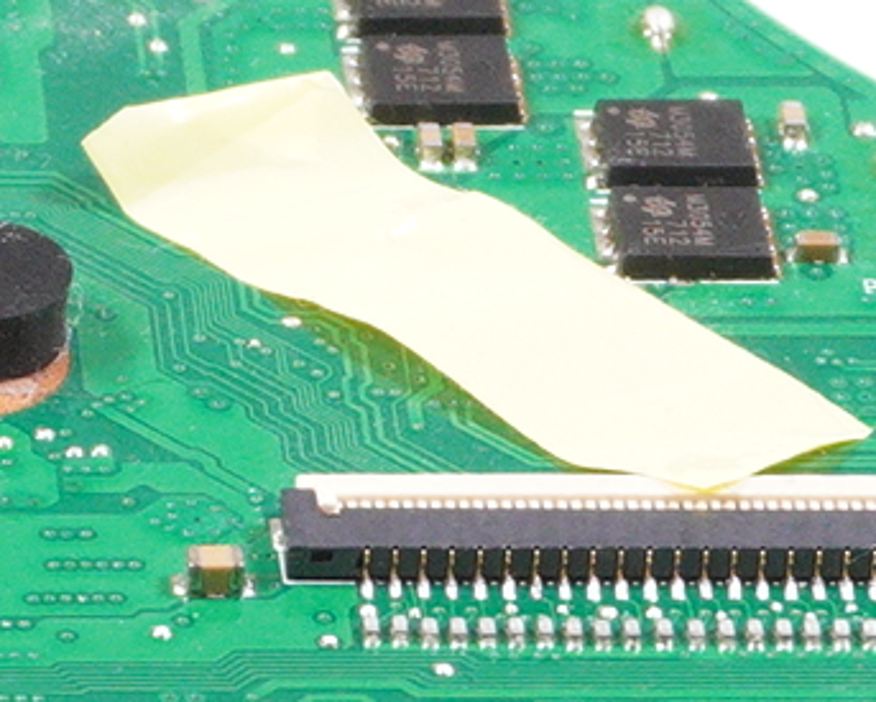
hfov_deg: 5.0
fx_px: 9915
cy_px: 401
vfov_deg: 4.1
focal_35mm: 382
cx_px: -472
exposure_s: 1/250
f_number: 6.3
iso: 1000
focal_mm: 31
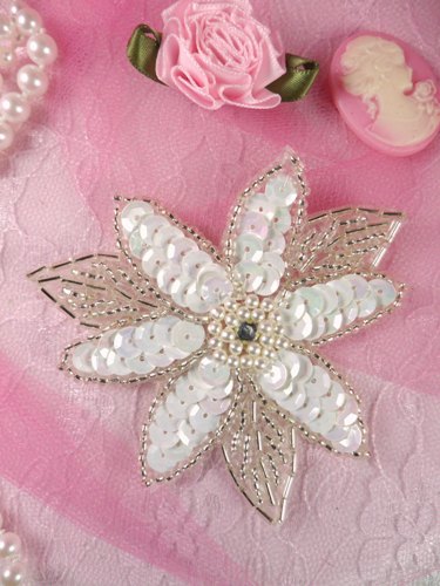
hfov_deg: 51.4
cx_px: 220
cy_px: 293
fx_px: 458
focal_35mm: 27
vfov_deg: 65.3
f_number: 3.5
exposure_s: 1/350
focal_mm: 4.9
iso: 80
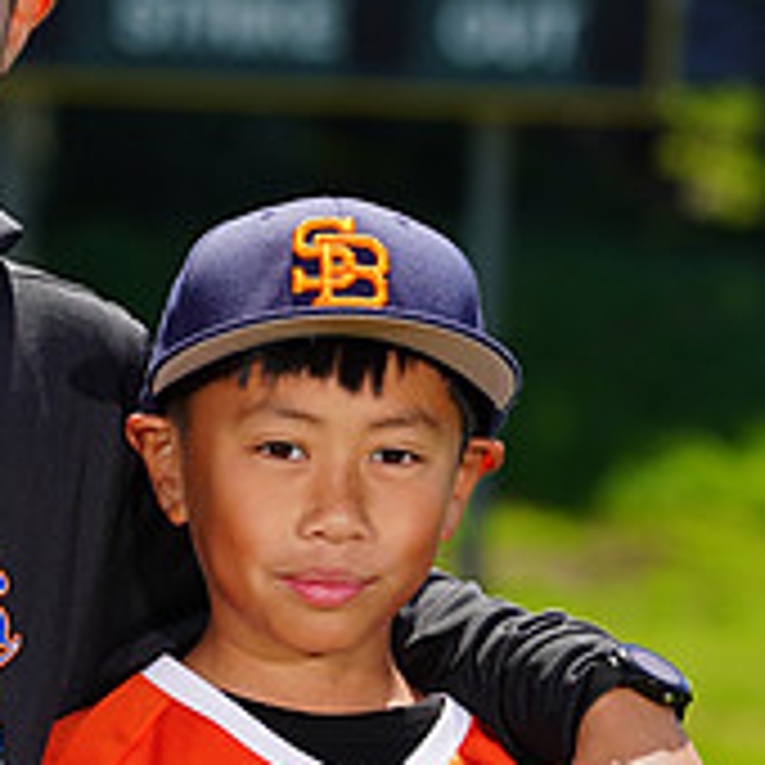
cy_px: 904
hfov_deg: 3.1
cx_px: 173
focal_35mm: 561
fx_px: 14027
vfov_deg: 3.1
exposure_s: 1/250
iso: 100
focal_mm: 194
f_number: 8
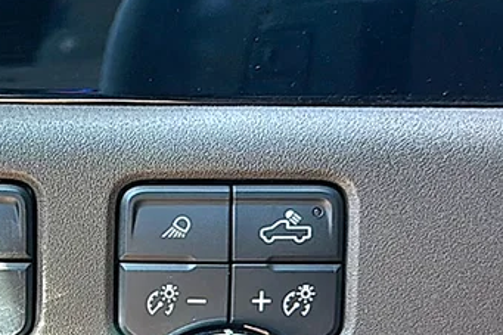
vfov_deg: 16.9
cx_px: 10
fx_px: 1103
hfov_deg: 24.6
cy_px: 331
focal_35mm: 79
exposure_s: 1/40
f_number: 1.78
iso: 80
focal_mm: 6.86
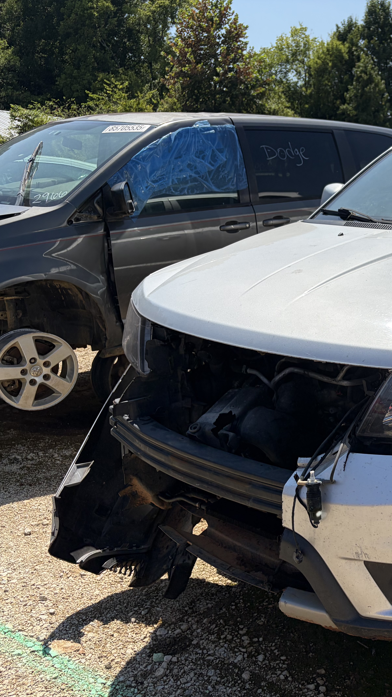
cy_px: 348
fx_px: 702
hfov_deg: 28.8
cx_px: 408
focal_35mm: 38
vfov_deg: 52.8
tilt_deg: -11.0
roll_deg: -1.6
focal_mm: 5.96
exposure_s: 1/4950
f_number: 1.6
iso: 50
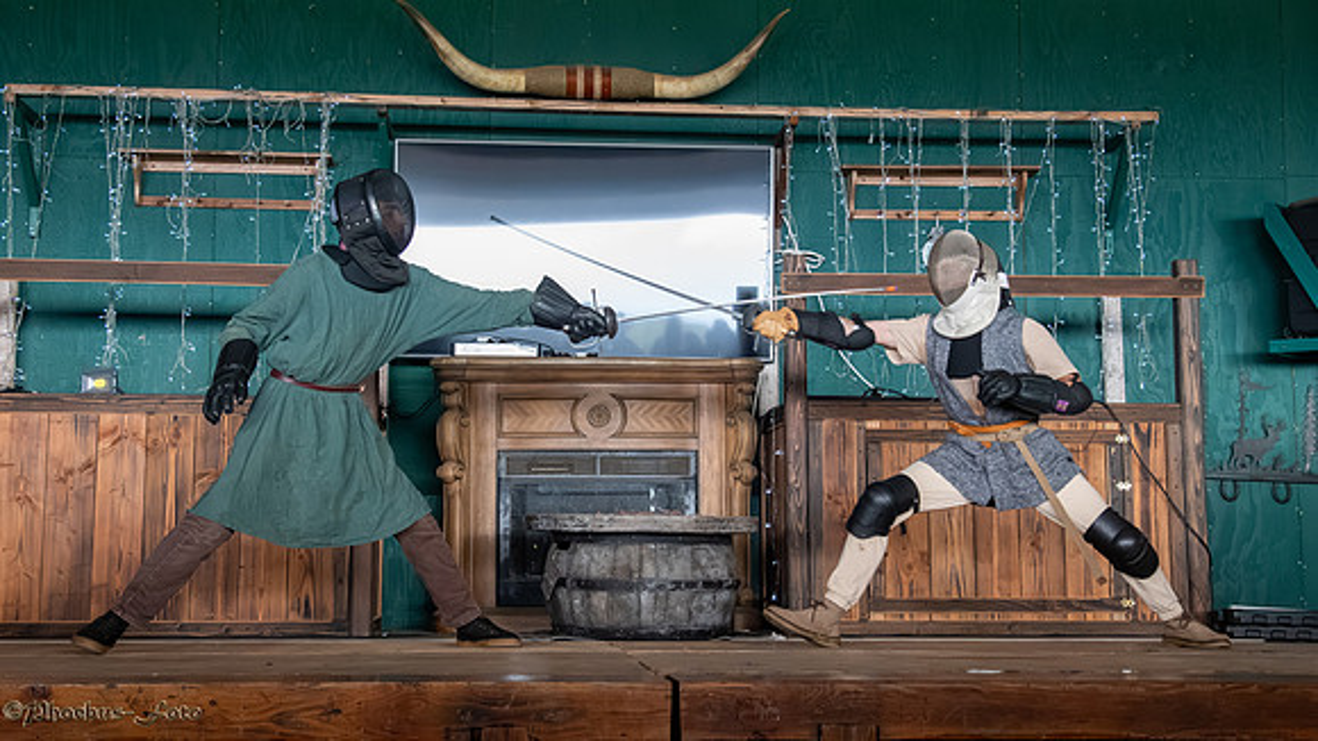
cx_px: 648
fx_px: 1763
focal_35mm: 50
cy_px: 362
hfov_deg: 41.0
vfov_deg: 23.7
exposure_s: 1/320
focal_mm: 38
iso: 8000
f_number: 5.6
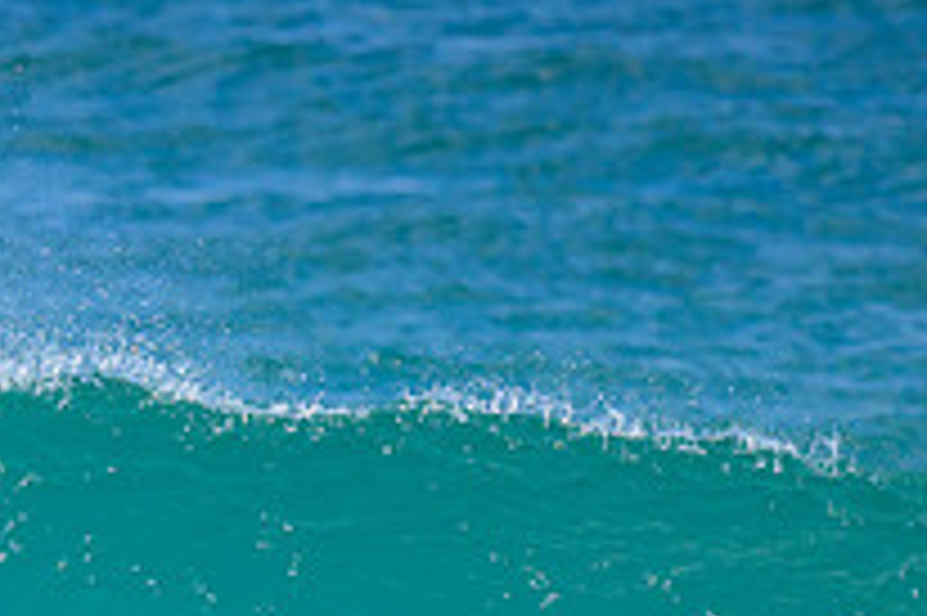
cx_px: -452
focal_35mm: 3093
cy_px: 686
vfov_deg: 0.4
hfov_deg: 0.7
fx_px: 79579
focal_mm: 800
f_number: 6.3
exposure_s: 1/2000
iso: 360
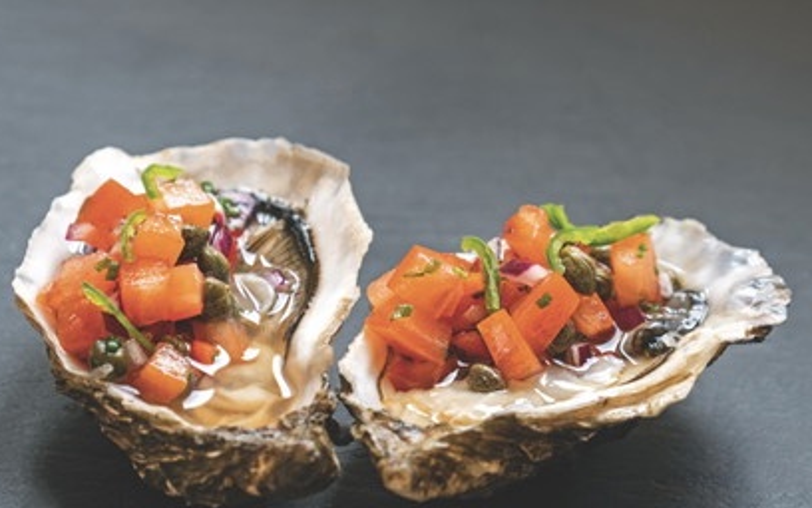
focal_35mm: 283
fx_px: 6254
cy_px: 330
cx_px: 387
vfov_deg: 4.6
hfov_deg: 7.4
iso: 100
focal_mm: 151
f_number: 5
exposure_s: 1/6
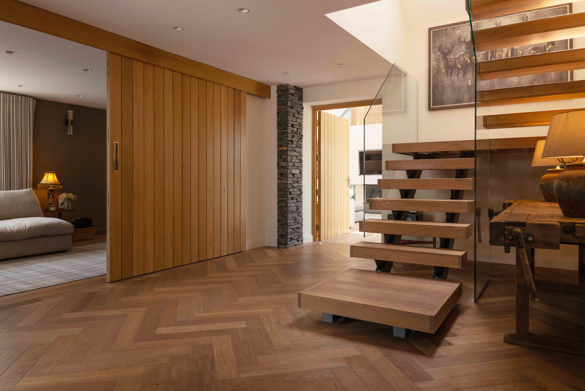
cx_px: 292
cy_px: 196
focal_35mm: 24
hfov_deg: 73.7
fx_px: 390
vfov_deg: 53.2
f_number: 4.5
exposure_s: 1/160
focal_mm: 24
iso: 400
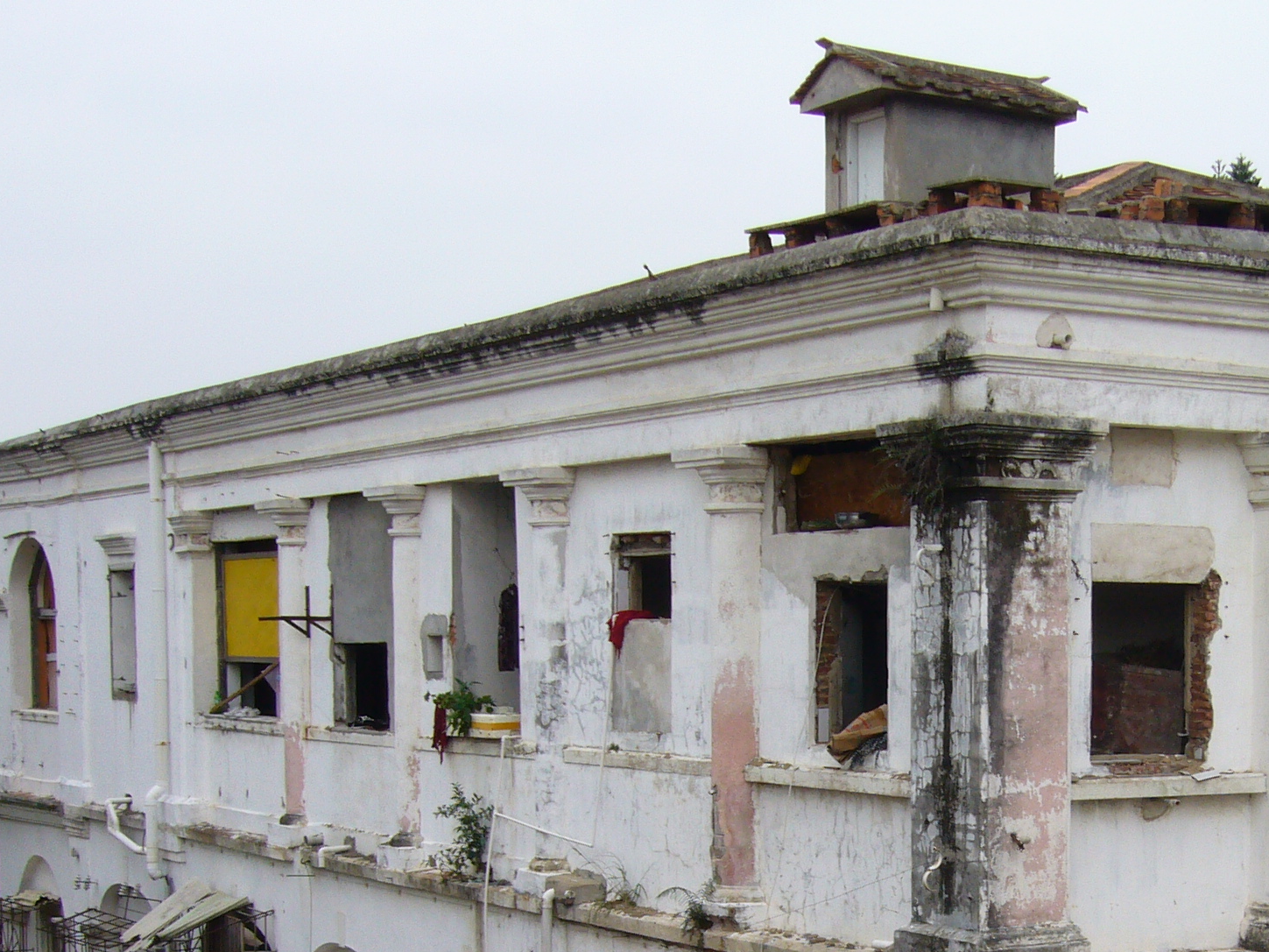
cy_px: 883
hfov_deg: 27.9
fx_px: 2493
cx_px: 1047
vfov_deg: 21.1
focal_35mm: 68
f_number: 5.6
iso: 80
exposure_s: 1/200
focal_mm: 5.8
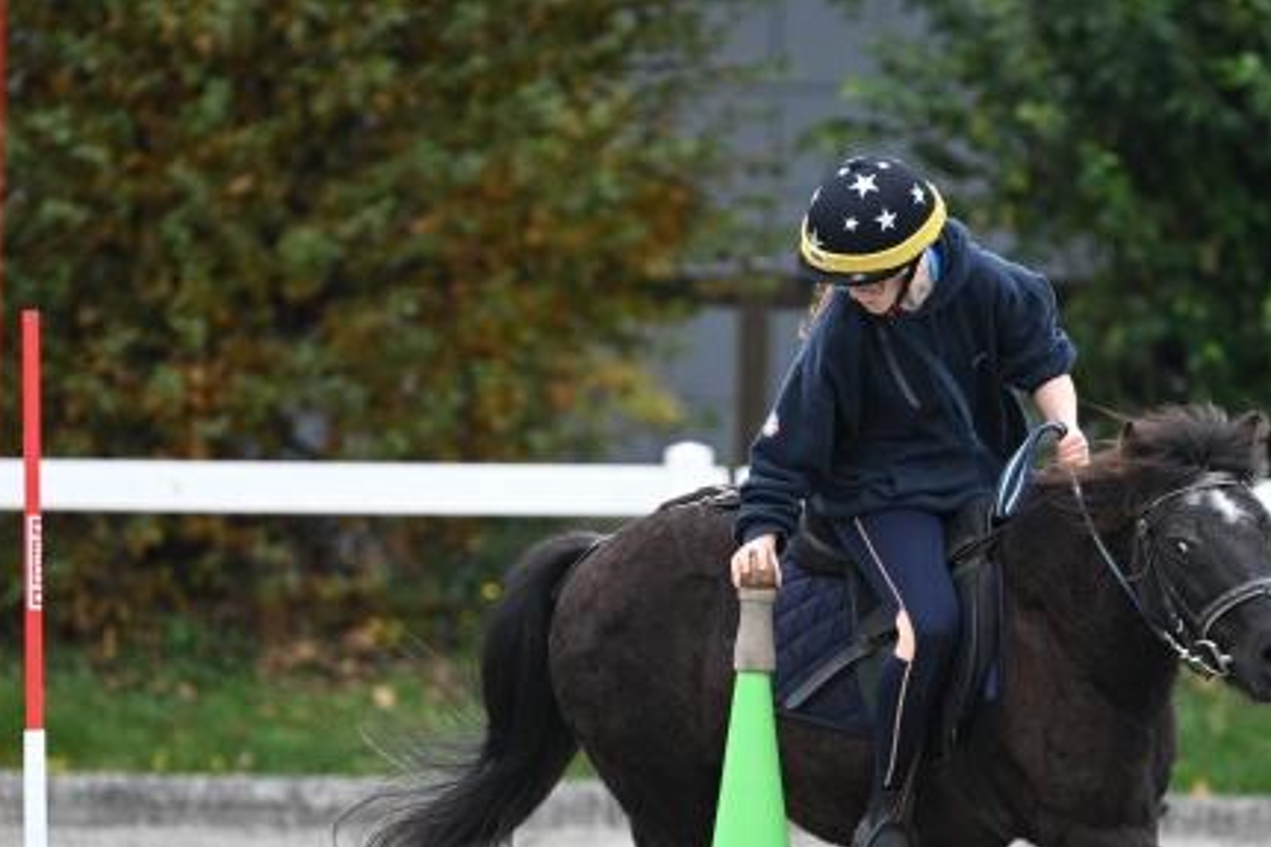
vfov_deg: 2.3
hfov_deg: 3.5
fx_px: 20962
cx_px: 811
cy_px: 640
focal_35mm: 594
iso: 1800
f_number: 5.3
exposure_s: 1/800
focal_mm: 320
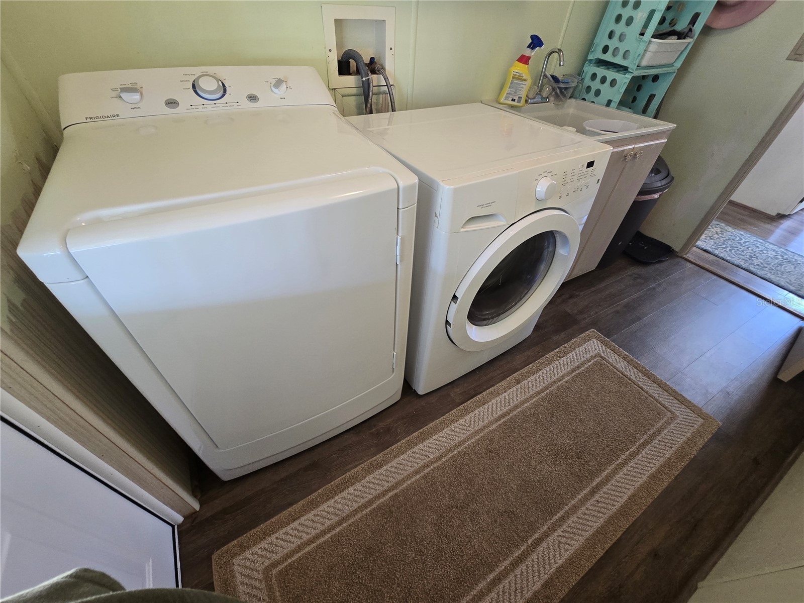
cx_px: 402
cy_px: 302
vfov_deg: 89.9
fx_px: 302
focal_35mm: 13
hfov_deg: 106.2
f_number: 2.2
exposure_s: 1/60
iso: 200
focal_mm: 2.2
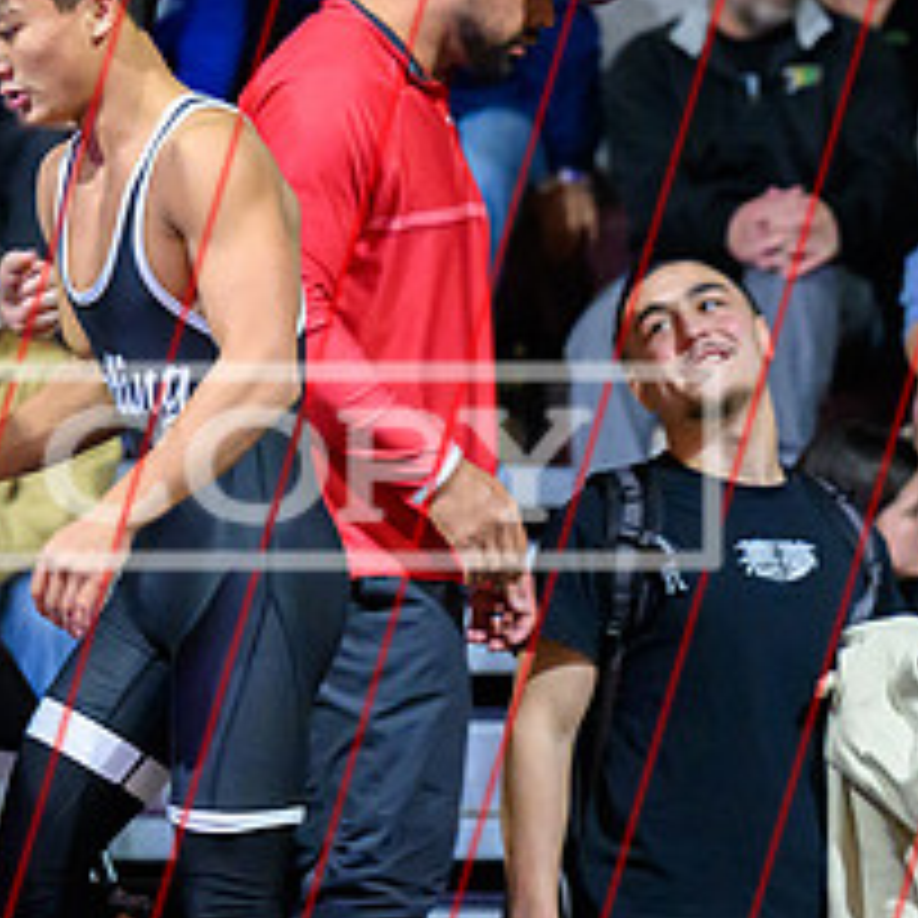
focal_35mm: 338
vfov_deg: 5.2
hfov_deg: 5.2
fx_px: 10141
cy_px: 500
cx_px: 85
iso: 10000
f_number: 2.8
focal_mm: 120
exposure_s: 1/250
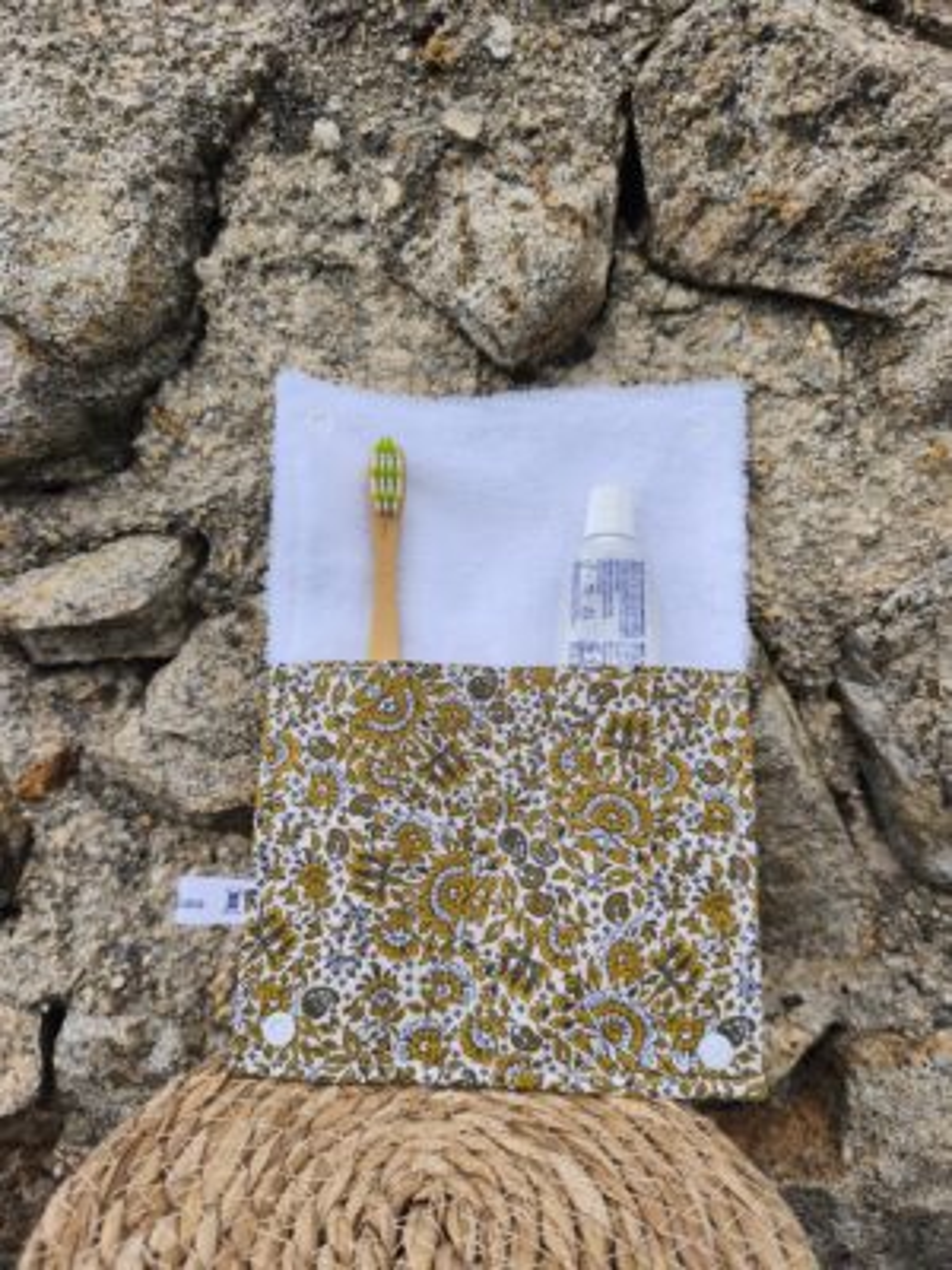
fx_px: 843
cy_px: 635
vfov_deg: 73.9
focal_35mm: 23
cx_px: 476
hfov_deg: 58.9
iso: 50
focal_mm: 6.18
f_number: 1.65
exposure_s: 1/244
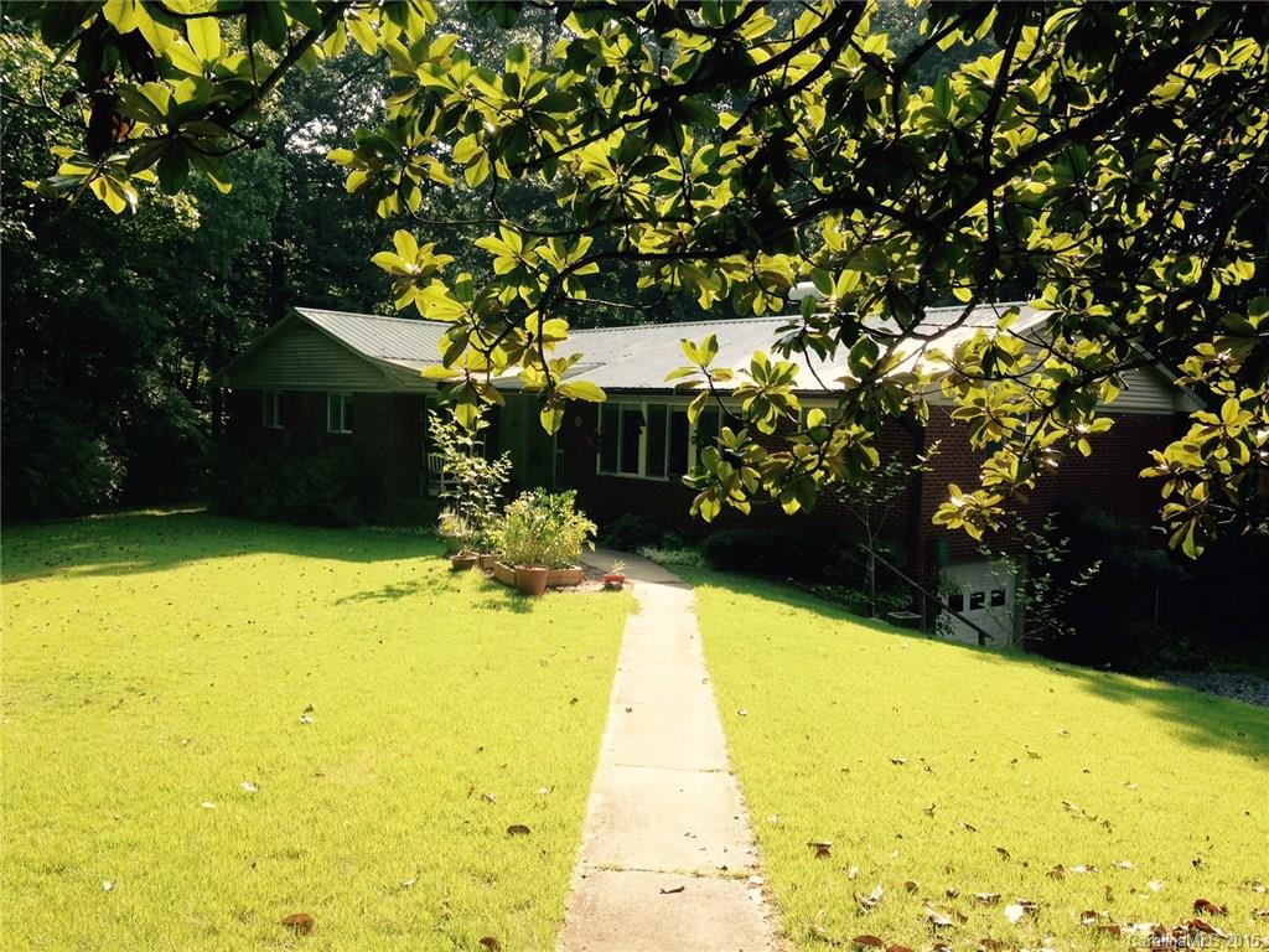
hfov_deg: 55.4
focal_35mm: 33
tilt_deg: -4.0
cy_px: 476
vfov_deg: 42.9
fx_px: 1210
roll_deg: -1.8
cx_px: 634
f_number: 2.4
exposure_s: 1/361
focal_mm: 4.12
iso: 50
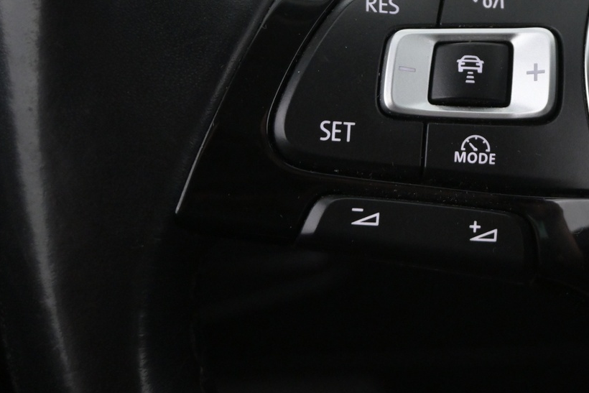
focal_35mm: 81
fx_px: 1333
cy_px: 54
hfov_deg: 24.5
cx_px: 472
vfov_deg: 16.6
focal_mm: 27.5
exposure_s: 1/50
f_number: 4.5
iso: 2500
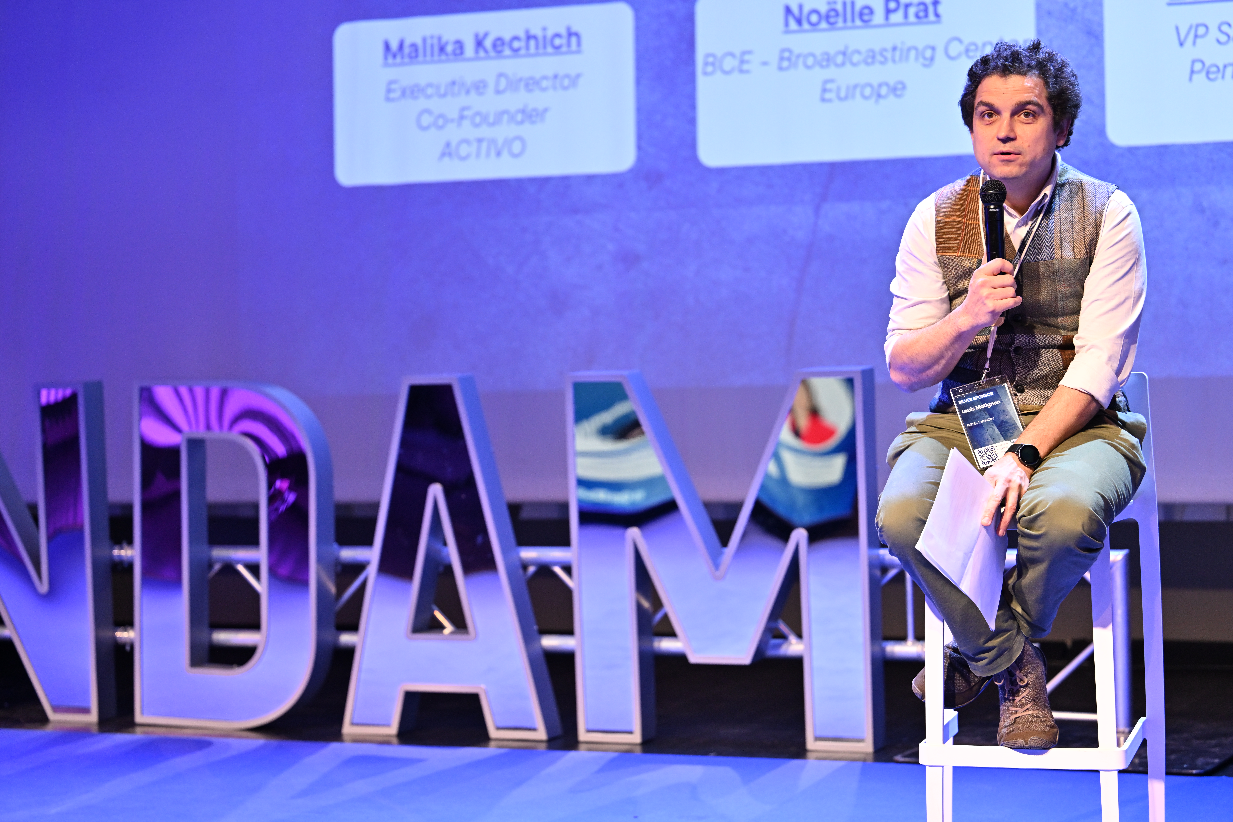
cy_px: 411
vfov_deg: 15.9
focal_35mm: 86
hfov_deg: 23.6
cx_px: 616
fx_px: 2945
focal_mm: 86
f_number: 2.8
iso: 1600
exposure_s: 1/160
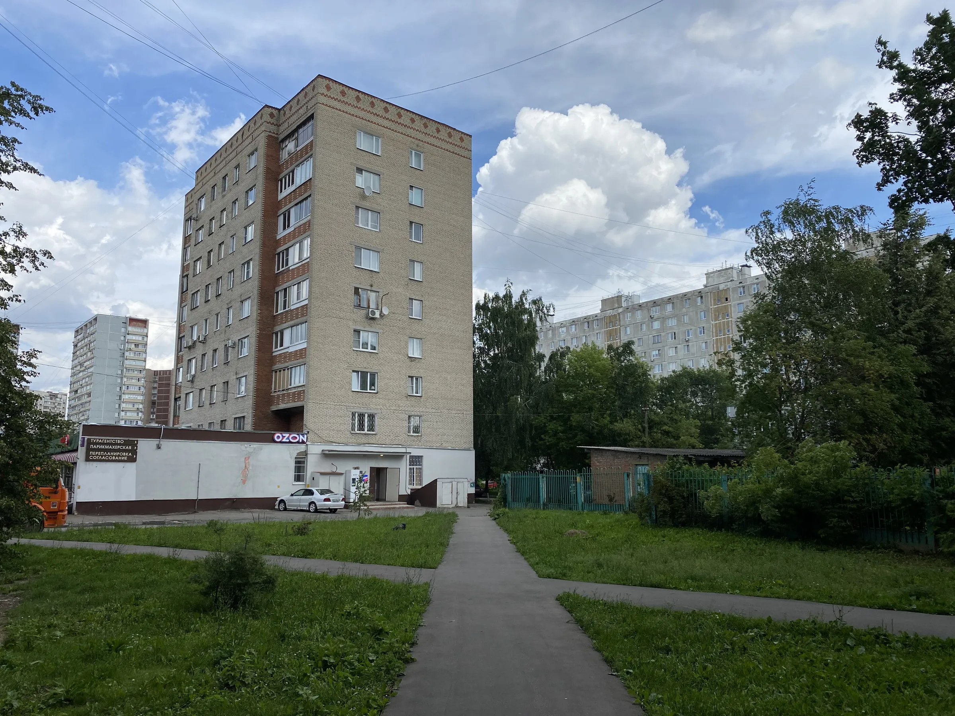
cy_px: 358
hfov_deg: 67.3
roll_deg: -1.1
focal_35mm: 26
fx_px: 717
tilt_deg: +8.7
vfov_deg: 53.1
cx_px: 478
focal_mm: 4.25
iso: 32
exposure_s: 1/2967
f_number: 1.8
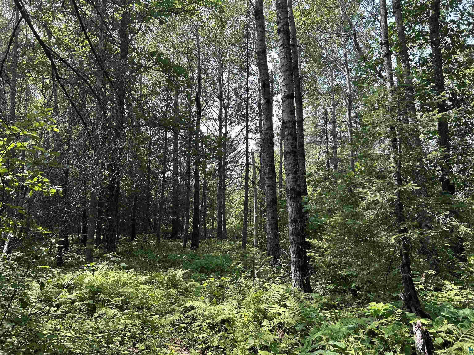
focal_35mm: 26
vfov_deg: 53.1
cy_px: 178
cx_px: 237
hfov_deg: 67.3
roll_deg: -1.3
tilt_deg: +6.7
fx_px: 356
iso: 50
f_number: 1.5
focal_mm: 5.7
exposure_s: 1/443
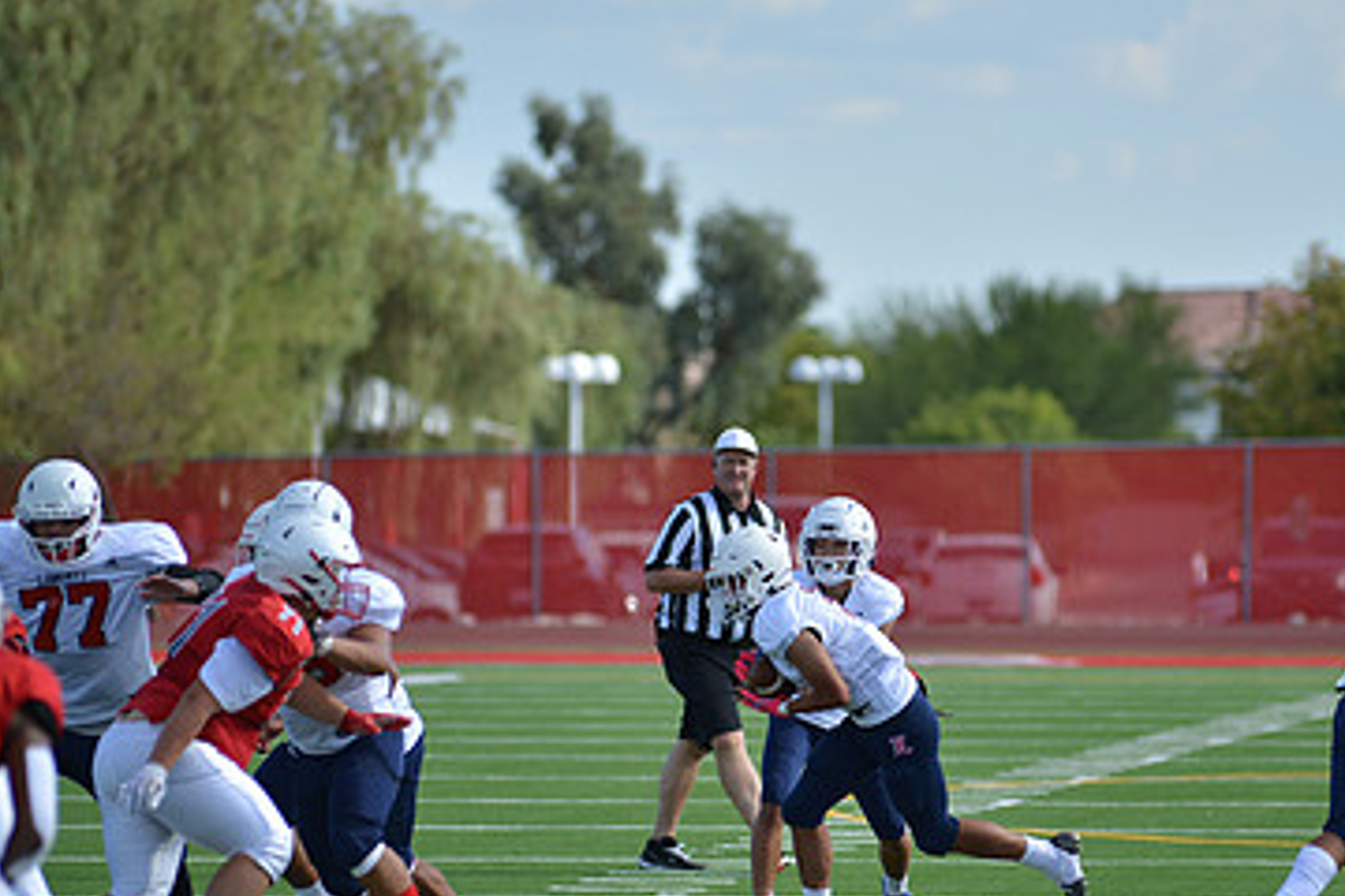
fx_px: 12029
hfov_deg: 6.4
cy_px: 659
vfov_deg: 4.3
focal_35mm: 322
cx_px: 822
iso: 100
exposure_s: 1/1600
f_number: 2.8
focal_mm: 200
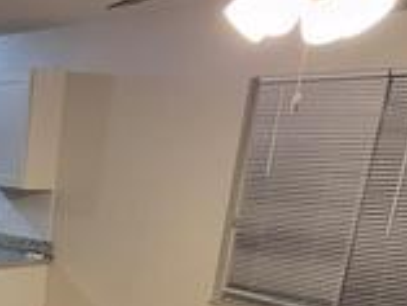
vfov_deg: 25.8
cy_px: 324
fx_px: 624
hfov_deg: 30.1
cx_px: -96
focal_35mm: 53
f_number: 2.2
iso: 320
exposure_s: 1/60
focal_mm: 1.74
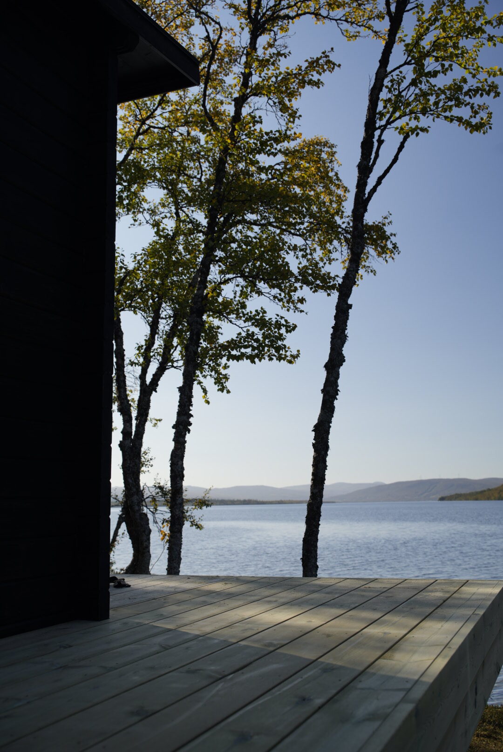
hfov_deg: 37.9
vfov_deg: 54.4
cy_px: 376
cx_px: 252
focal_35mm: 35
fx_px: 732
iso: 100
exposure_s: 1/400
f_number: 6.3
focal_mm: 35
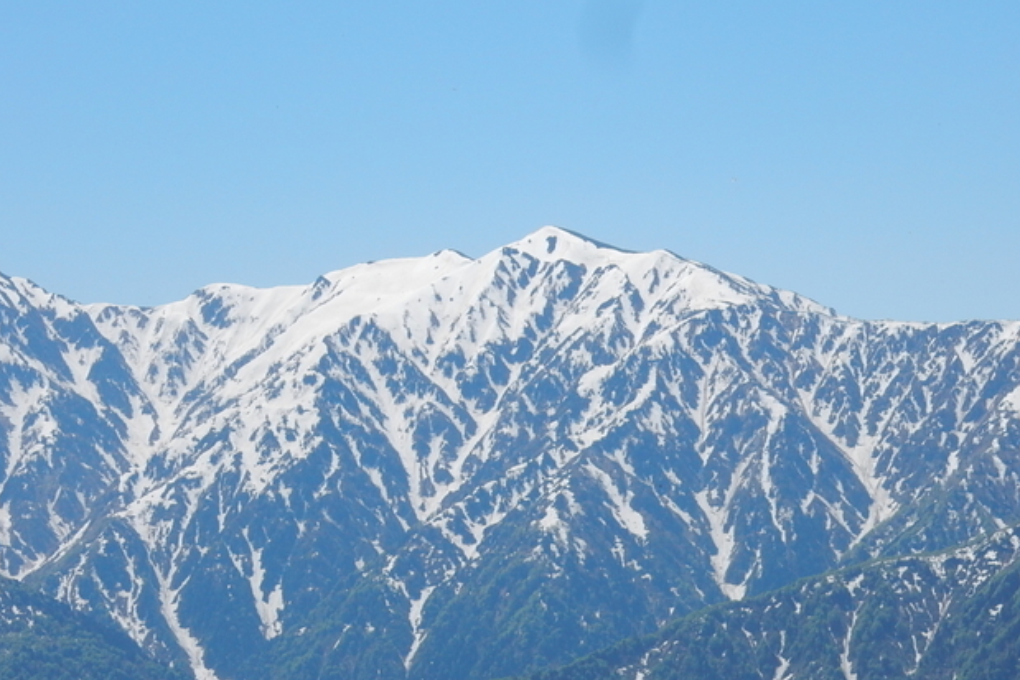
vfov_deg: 10.3
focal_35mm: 133
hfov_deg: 15.4
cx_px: 600
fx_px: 3769
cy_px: 405
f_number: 5.3
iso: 125
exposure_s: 1/800
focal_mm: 17.6
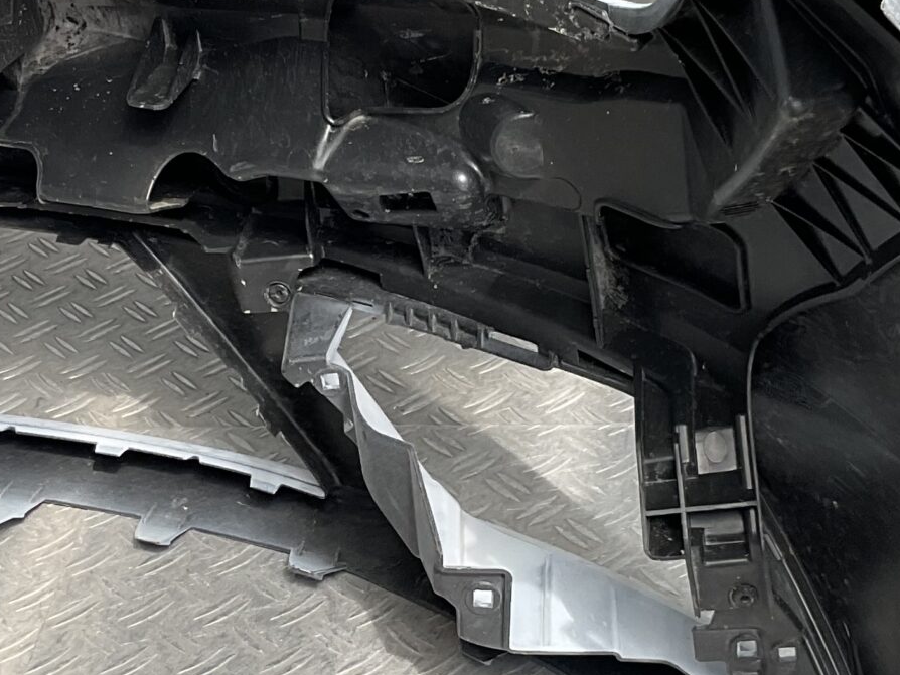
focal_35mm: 83
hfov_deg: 23.5
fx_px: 2159
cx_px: 379
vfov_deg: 17.8
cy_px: 421
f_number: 1.8
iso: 16
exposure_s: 1/375
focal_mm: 3
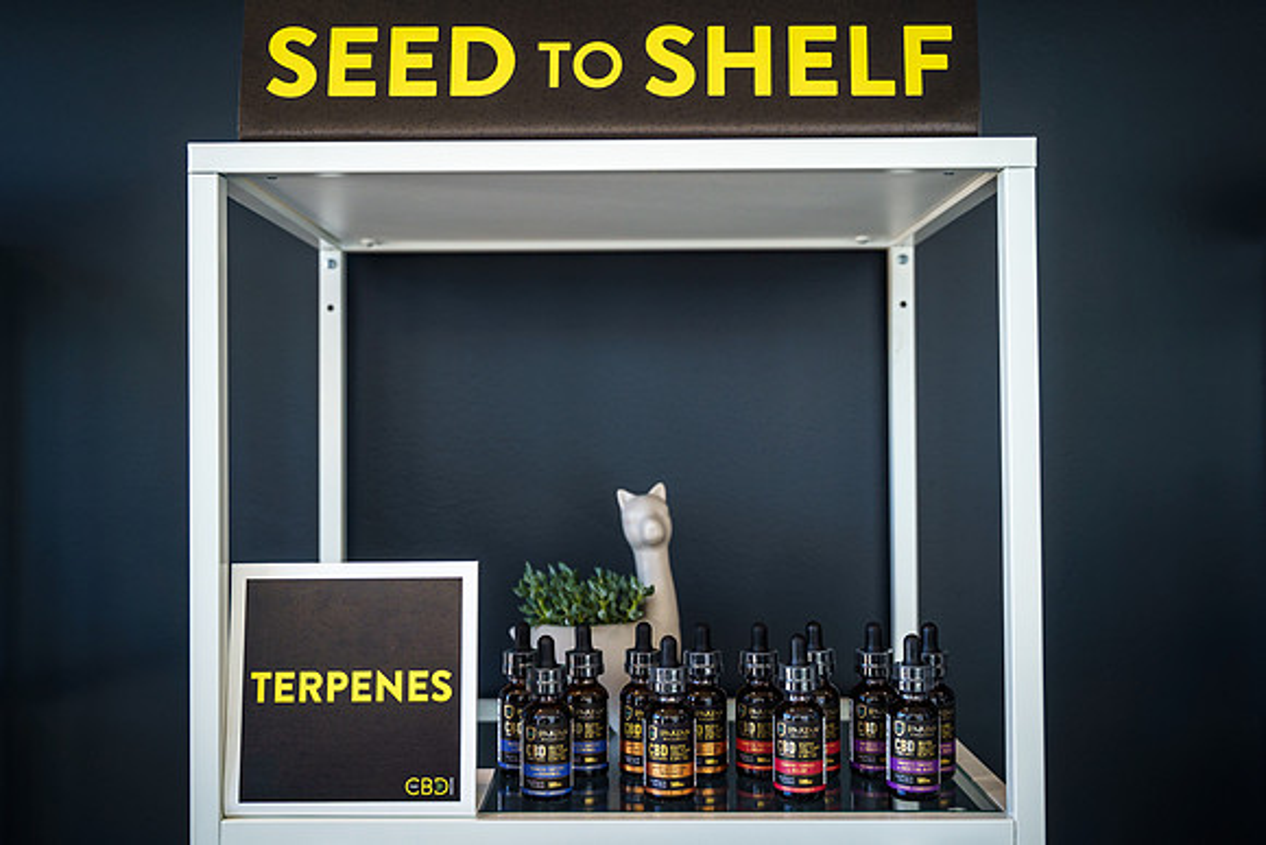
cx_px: 618
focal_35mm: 38
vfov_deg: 35.3
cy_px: 415
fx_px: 1329
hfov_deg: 50.9
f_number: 2.8
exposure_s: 1/400
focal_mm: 34.7
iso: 640
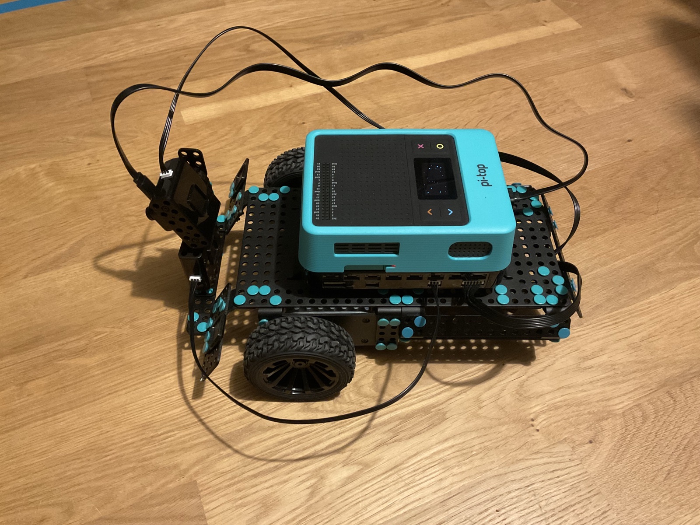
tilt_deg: -52.1
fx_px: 586
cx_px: 350
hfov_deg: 61.7
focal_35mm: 29
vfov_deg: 48.2
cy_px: 262
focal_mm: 3
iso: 320
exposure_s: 1/33
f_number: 1.8
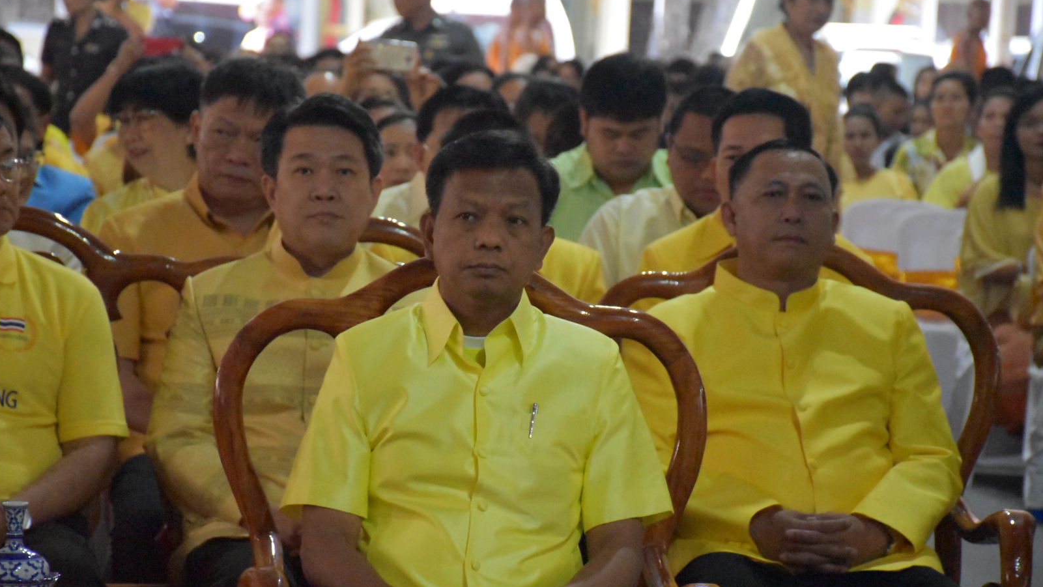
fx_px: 4398
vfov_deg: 7.6
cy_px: 332
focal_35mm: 159
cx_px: 519
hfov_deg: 13.5
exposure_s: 1/125
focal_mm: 100
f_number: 5.6
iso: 12800
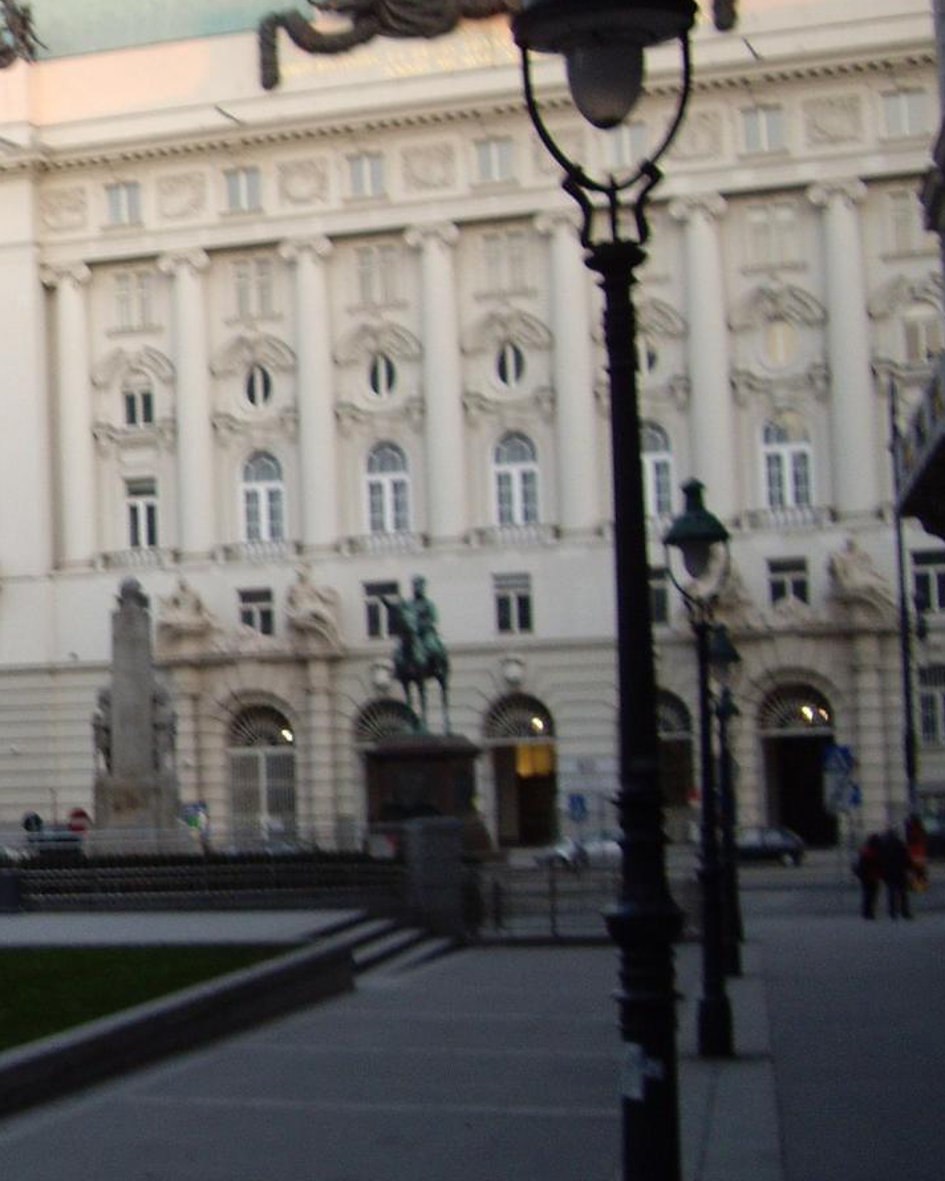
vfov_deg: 23.8
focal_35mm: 80
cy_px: 587
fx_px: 2797
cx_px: -300
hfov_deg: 17.9
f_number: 2.8
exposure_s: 1/50
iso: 100
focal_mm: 7.9
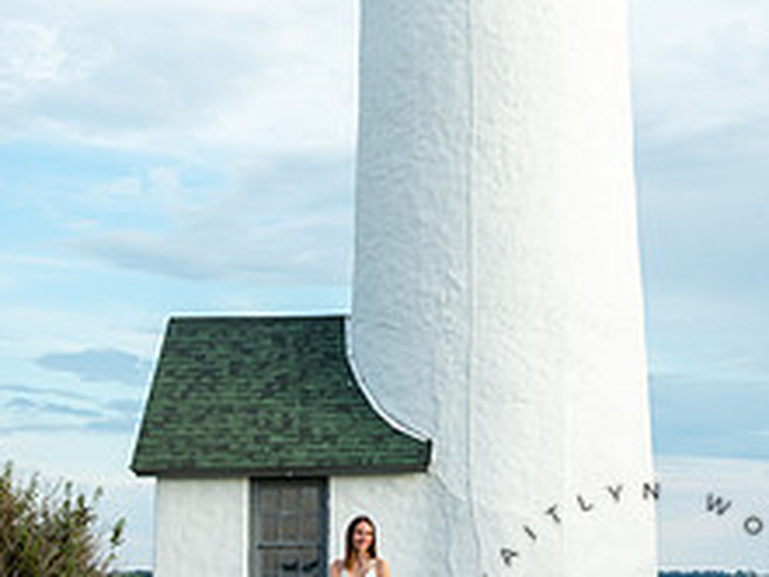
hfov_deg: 21.7
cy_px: 111
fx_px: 2000
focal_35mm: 90
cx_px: 435
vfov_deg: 16.3
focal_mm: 46
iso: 400
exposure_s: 1/250
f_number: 11
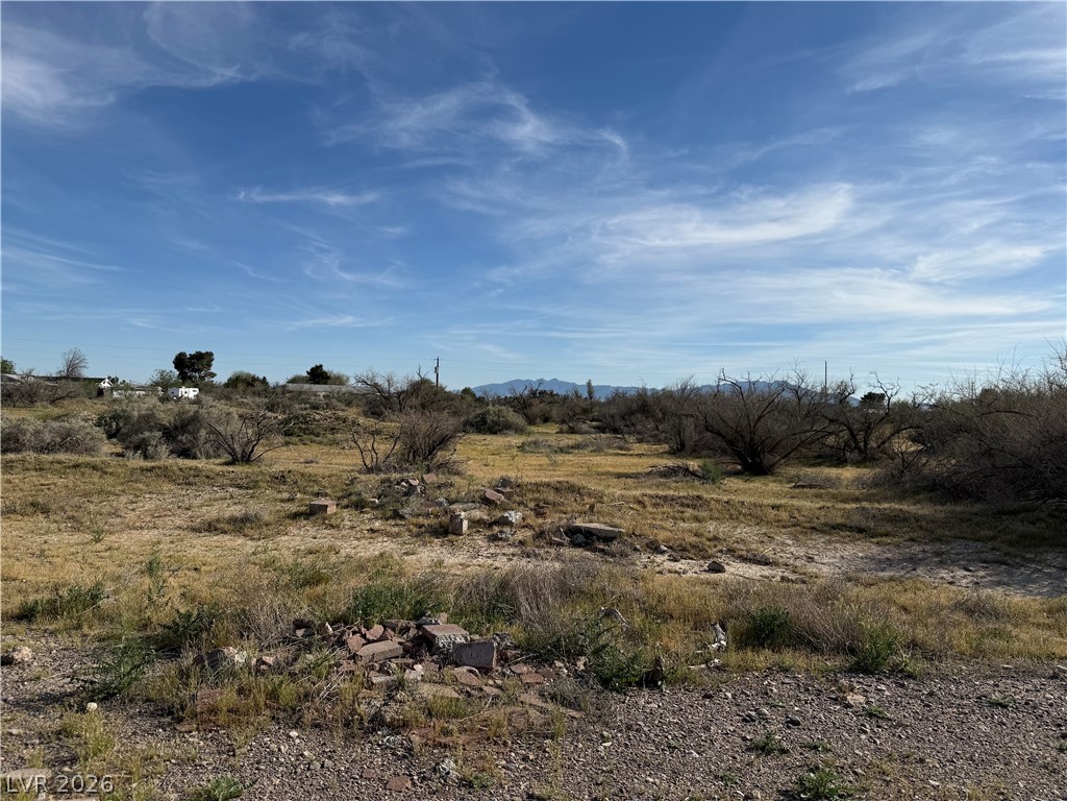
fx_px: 740
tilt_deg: +0.2
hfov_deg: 71.6
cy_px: 400
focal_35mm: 24
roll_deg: -0.8
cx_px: 534
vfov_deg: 56.8
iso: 80
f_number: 1.78
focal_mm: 6.76
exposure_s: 1/9091
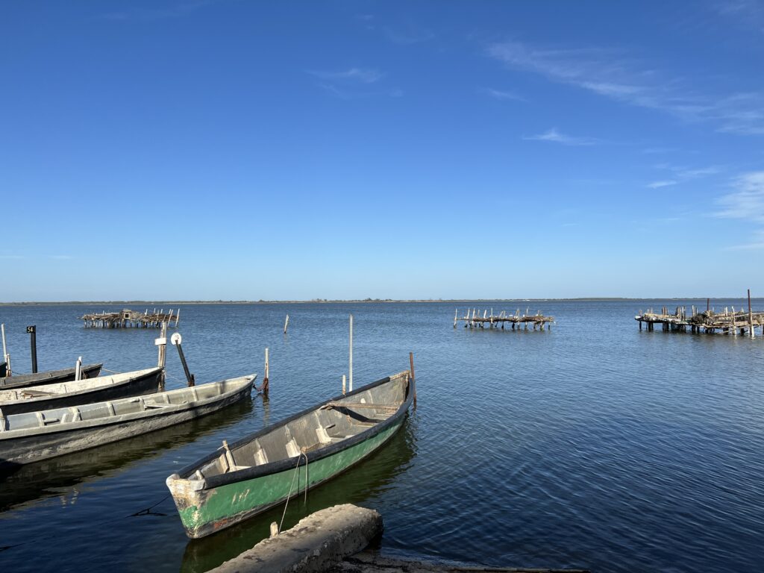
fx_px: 574
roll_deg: +0.4
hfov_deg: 67.3
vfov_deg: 53.1
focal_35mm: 26
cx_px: 382
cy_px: 286
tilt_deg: +1.7
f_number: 1.5
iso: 50
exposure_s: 1/5882
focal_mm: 5.7
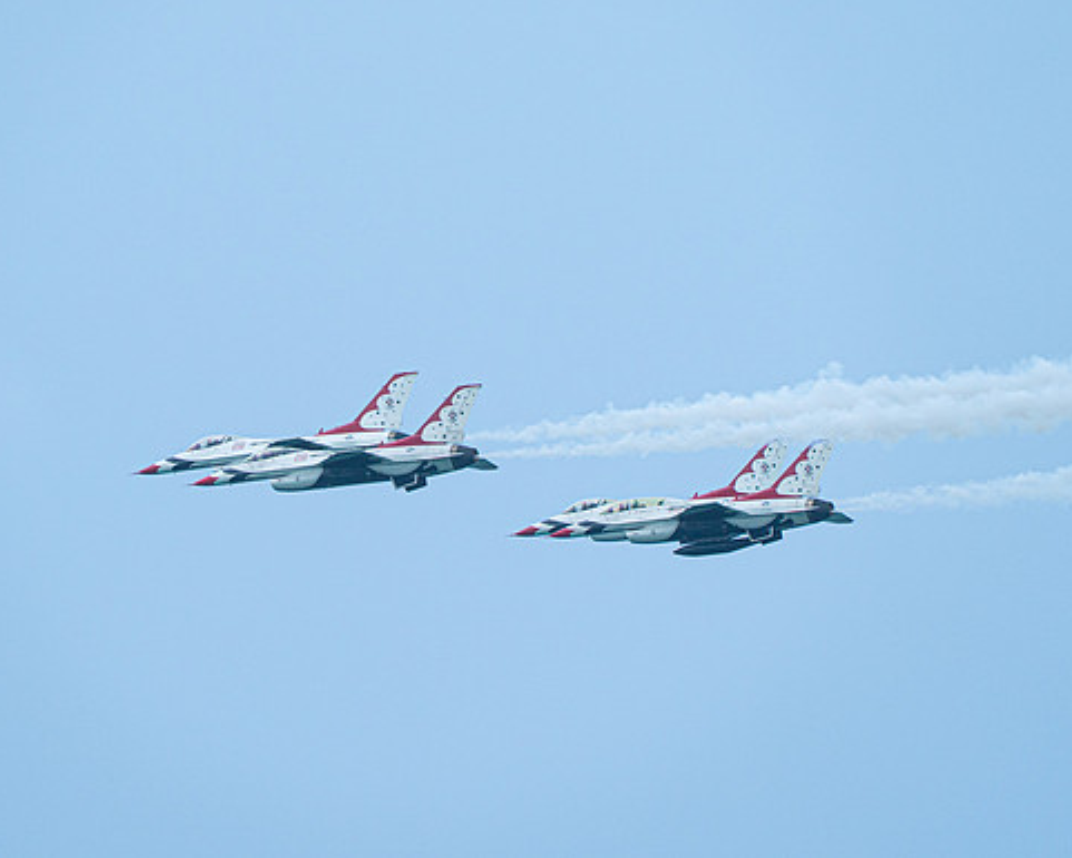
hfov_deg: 3.1
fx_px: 19833
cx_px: 424
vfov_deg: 2.5
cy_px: 365
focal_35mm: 625
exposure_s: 1/1250
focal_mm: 400
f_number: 9
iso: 640
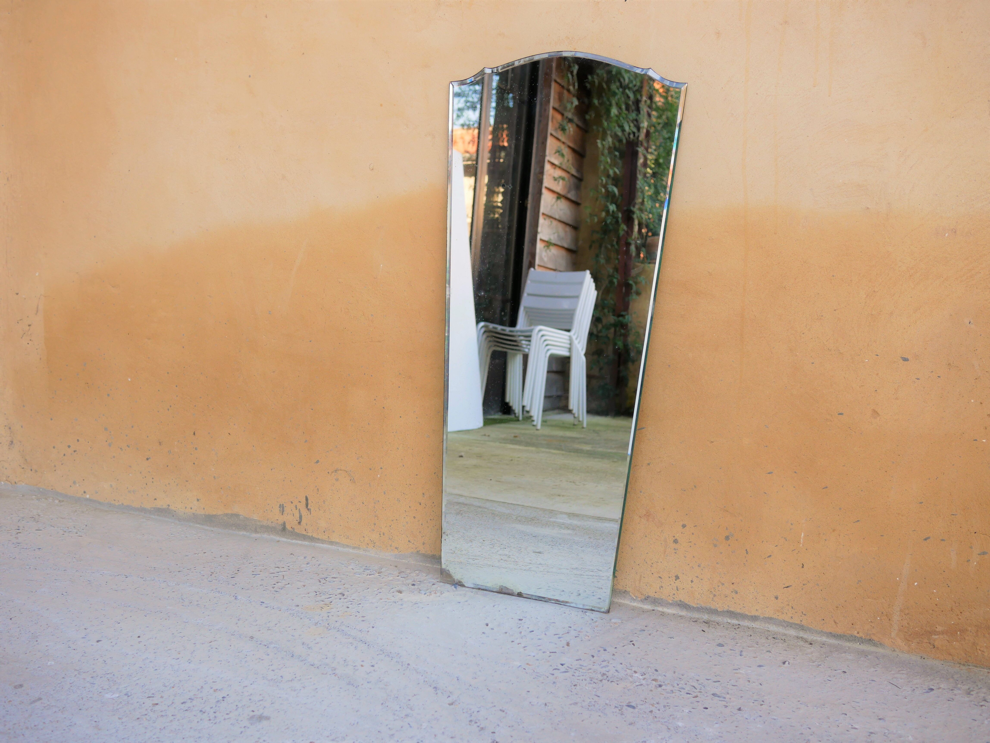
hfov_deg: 46.8
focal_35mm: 40
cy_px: 372
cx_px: 495
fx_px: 1144
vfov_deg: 36.0
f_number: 2.8
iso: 200
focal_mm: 20
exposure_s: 1/320
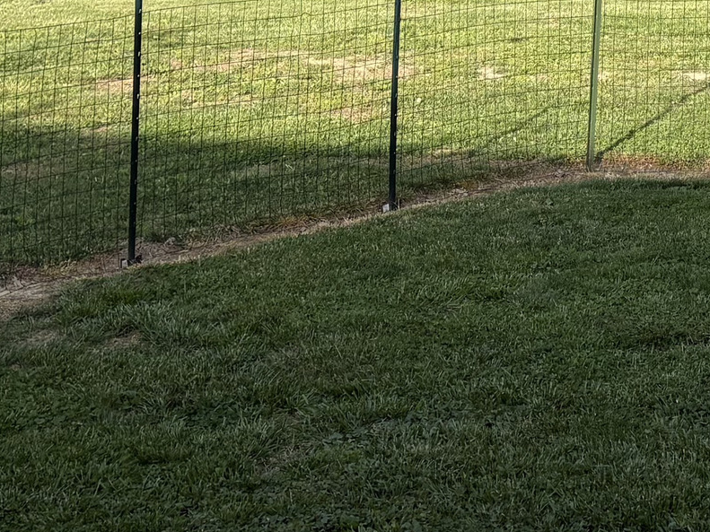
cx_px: 751
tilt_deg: -0.6
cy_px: -374
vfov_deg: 13.4
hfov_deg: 18.8
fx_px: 2071
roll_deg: -0.9
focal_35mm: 101
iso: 50
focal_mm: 5.96
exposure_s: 1/2364
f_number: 1.6
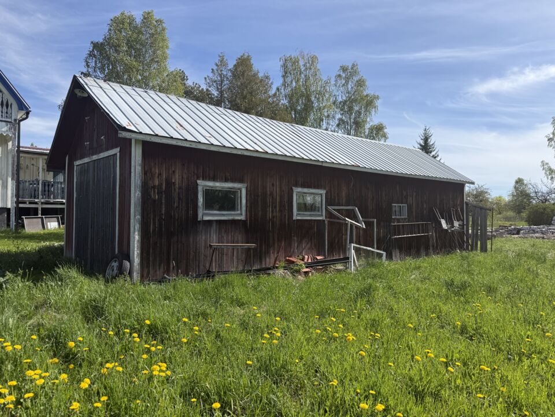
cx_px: 278
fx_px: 385
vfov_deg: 56.8
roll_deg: -1.3
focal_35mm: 24
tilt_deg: +5.4
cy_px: 208
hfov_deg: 71.6
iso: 80
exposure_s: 1/4673
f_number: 1.78
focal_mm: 6.76
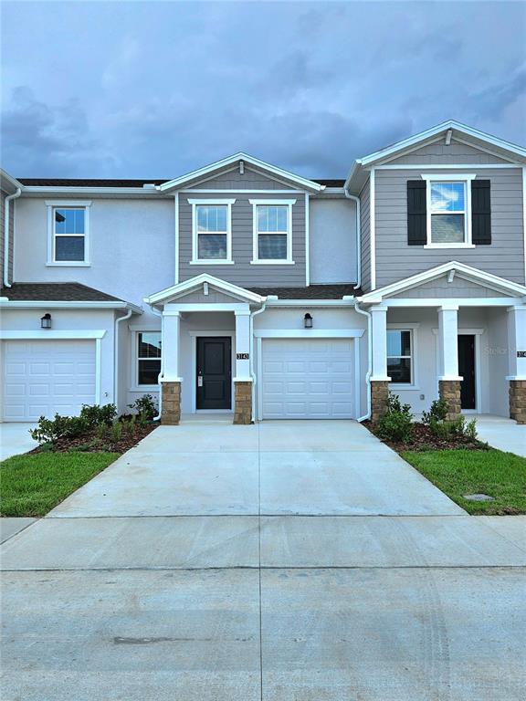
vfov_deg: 73.9
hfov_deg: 58.9
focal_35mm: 23
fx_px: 466
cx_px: 263
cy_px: 350
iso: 25
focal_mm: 5.4
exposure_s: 1/1250
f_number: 1.8
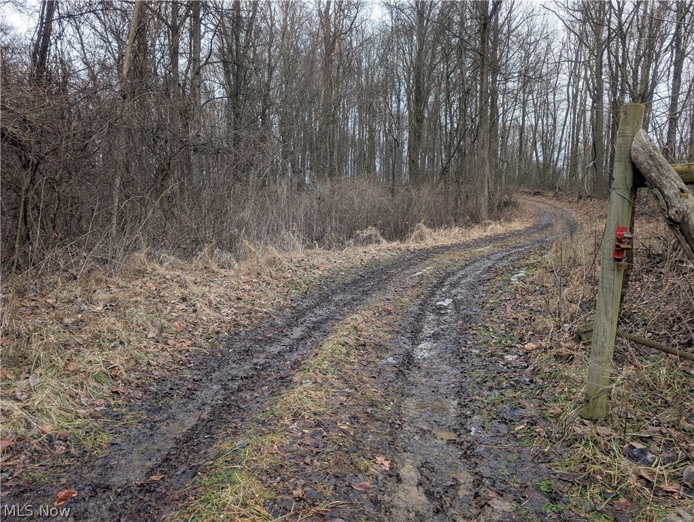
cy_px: 261
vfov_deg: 56.9
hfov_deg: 71.5
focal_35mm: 24
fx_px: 482
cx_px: 347
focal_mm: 6.9
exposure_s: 1/77.1
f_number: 1.68
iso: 48
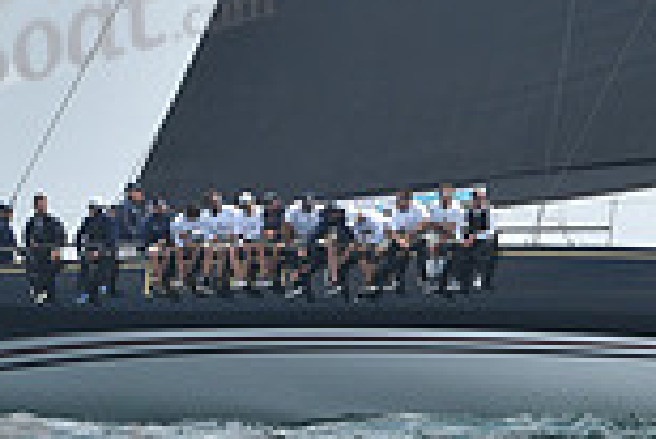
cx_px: 498
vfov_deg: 4.0
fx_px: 6311
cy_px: 224
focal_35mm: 346
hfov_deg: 5.9
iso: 250
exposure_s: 1/800
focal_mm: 92
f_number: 9
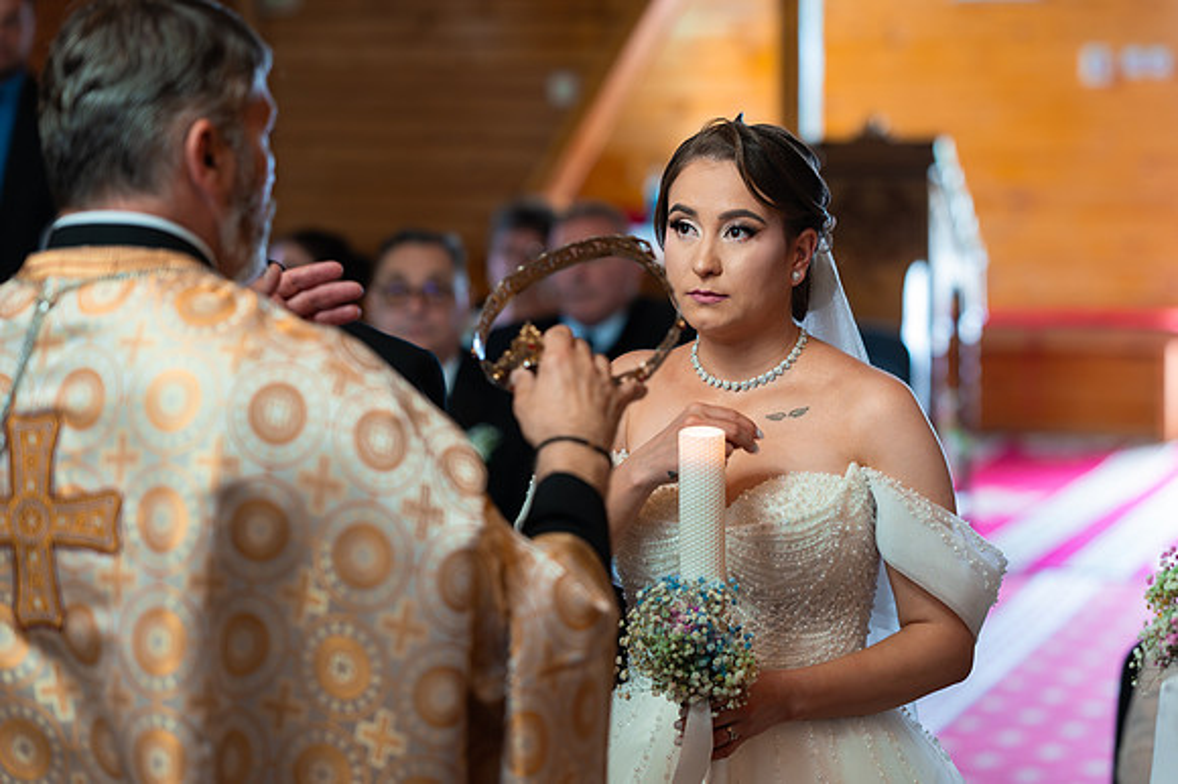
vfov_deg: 13.2
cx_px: 719
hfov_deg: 19.7
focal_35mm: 104
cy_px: 365
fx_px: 3393
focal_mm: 85
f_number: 2.2
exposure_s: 1/250
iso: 1600
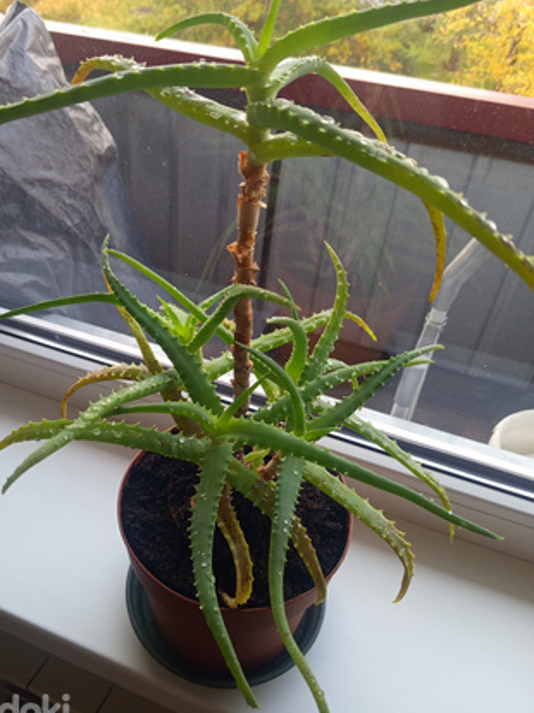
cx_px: 221
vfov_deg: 61.7
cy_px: 339
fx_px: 597
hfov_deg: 48.0
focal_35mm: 29
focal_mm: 5.24
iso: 240
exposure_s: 1/50
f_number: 1.7
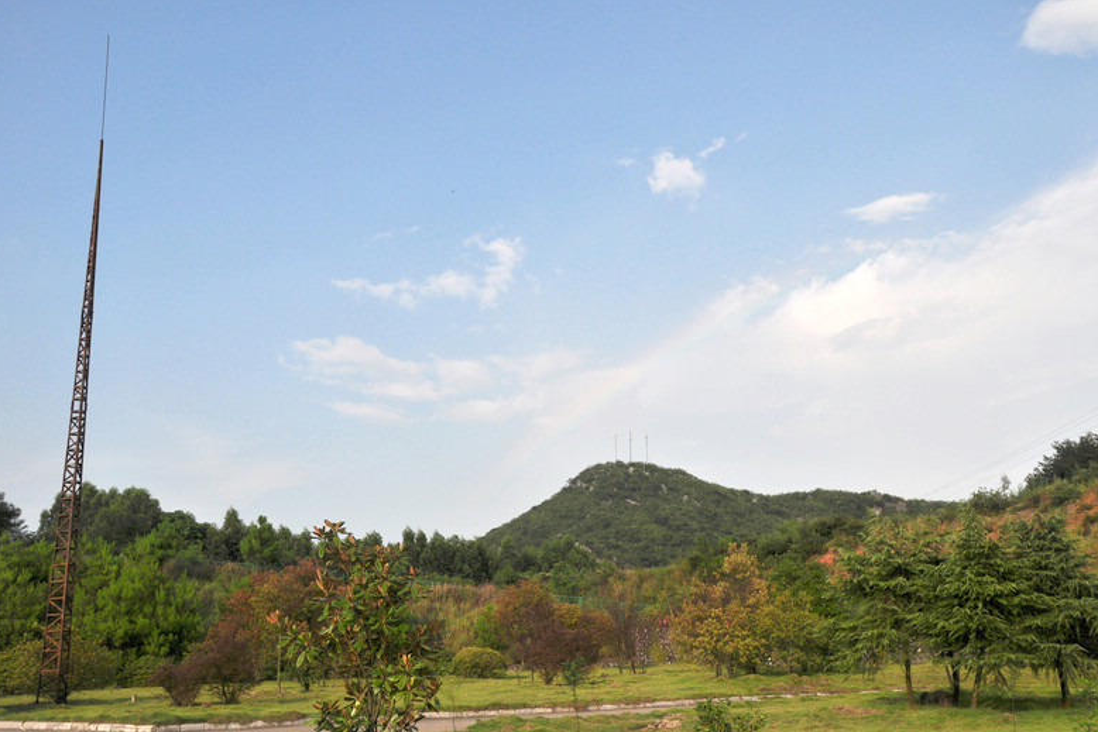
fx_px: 1175
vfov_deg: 34.6
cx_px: 557
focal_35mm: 39
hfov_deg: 50.1
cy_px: 373
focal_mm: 25
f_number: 11
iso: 200
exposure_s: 1/640
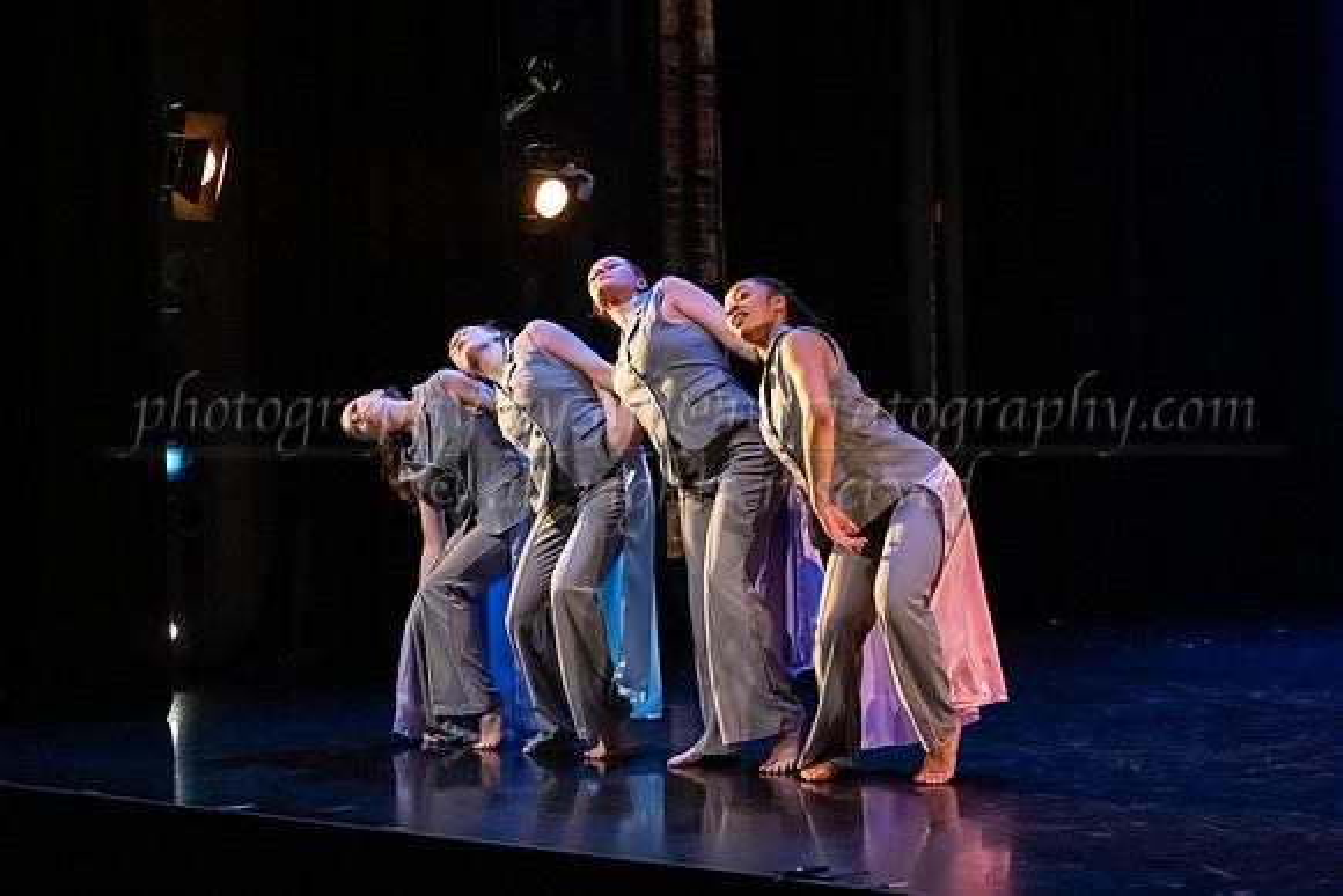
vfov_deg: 19.7
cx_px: 762
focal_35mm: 69
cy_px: 452
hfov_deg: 29.2
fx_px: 2578
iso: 6400
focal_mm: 59
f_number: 4.5
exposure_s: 1/400
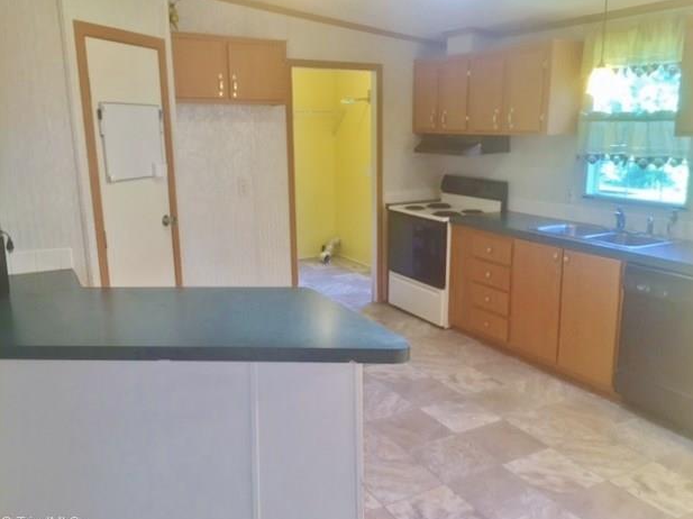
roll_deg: +0.2
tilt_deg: -13.4
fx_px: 600
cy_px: 265
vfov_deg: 46.7
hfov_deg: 60.0
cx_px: 357
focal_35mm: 30
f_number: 2.2
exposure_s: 1/30
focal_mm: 4.15
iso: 64
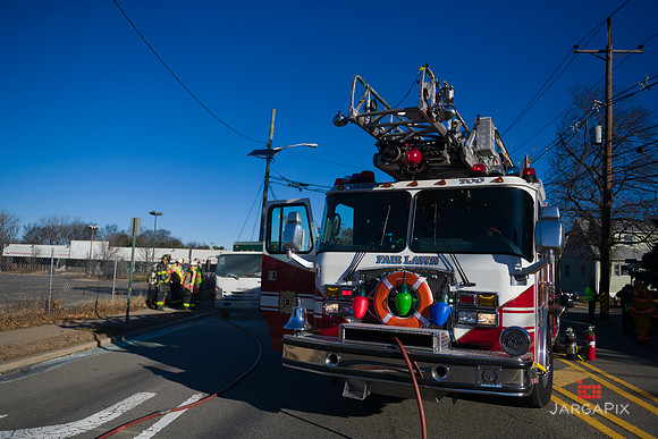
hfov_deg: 67.4
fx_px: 494
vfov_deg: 48.0
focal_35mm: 27
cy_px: 220
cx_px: 329
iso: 200
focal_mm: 27
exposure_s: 1/8000
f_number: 3.2
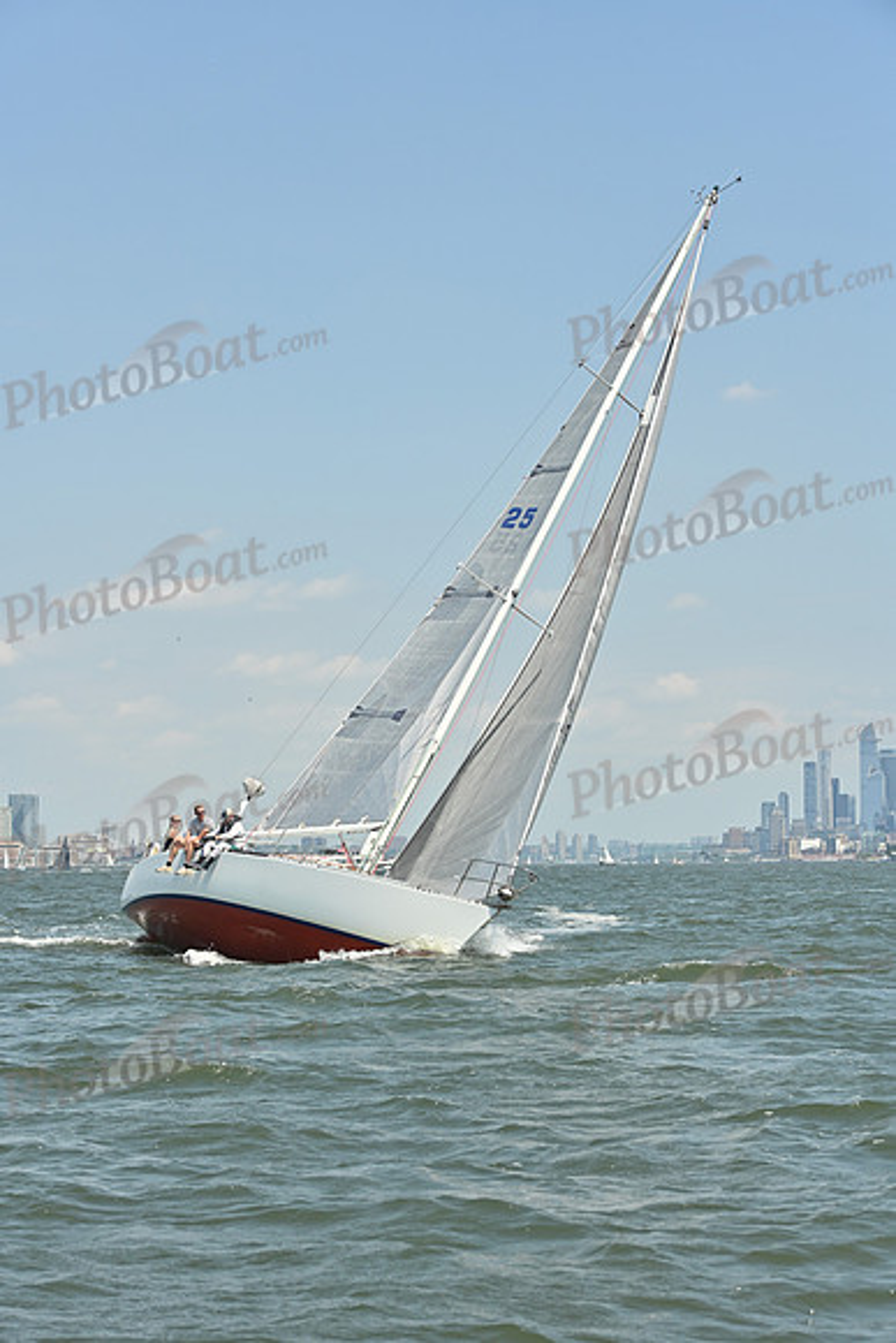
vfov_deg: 26.0
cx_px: 448
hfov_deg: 17.5
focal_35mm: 78
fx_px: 2910
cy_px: 672
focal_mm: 78
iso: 320
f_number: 8
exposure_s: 1/1250
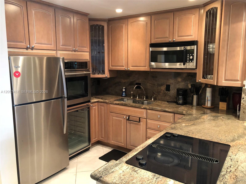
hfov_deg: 63.4
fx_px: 199
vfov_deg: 49.7
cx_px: 123
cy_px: 92
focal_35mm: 28
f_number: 1.8
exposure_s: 1/11
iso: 100
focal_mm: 3.99
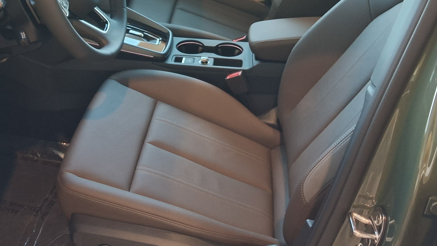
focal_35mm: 45
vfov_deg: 25.9
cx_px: 191
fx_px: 521
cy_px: 37
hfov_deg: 45.4
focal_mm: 3.08
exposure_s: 1/30
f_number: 2
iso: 250
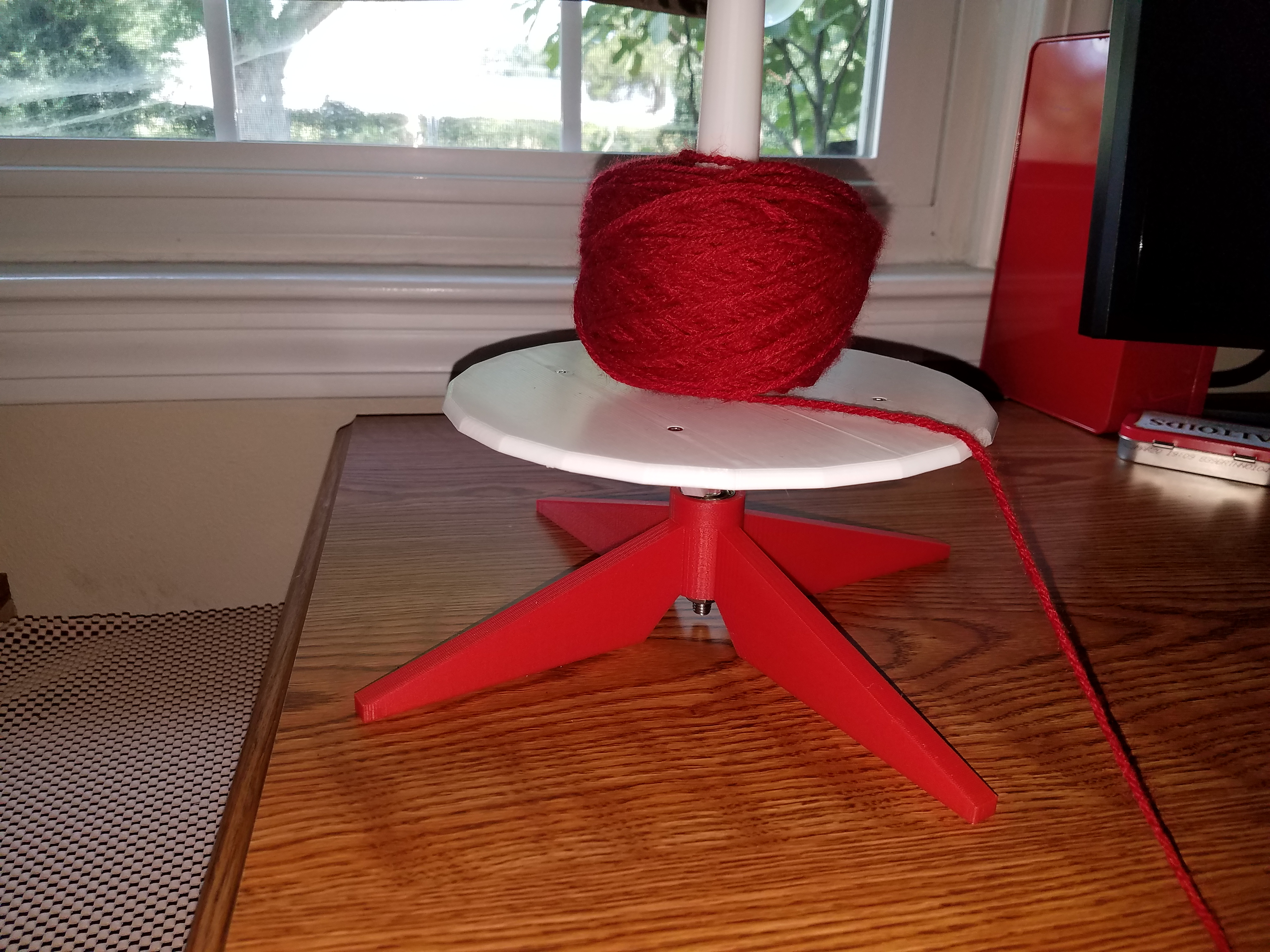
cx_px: 635
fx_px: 954
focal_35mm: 26
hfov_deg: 67.3
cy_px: 476
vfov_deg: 53.1
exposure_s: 1/120
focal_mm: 4.2
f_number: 1.7
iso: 64
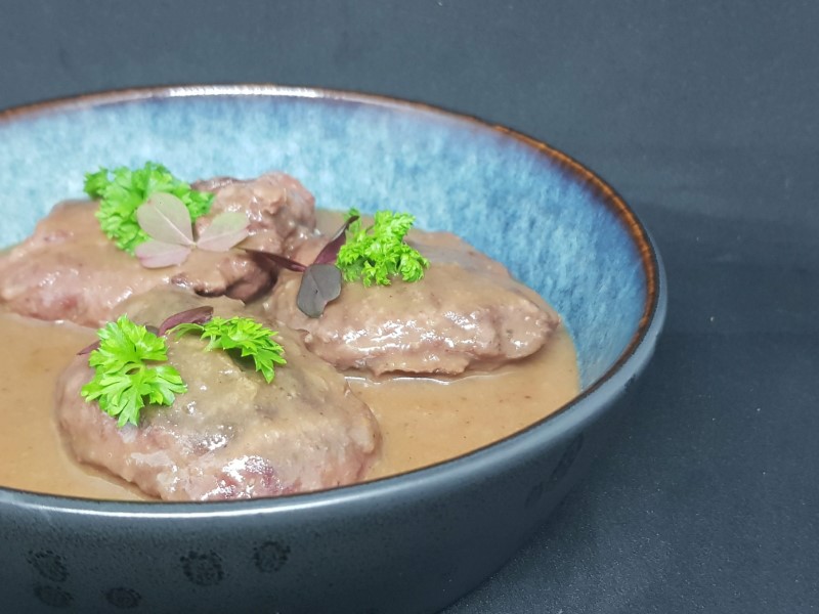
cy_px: 307
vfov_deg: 53.1
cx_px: 410
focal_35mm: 26
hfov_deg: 67.3
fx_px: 615
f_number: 1.7
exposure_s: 1/19
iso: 200
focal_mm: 4.2
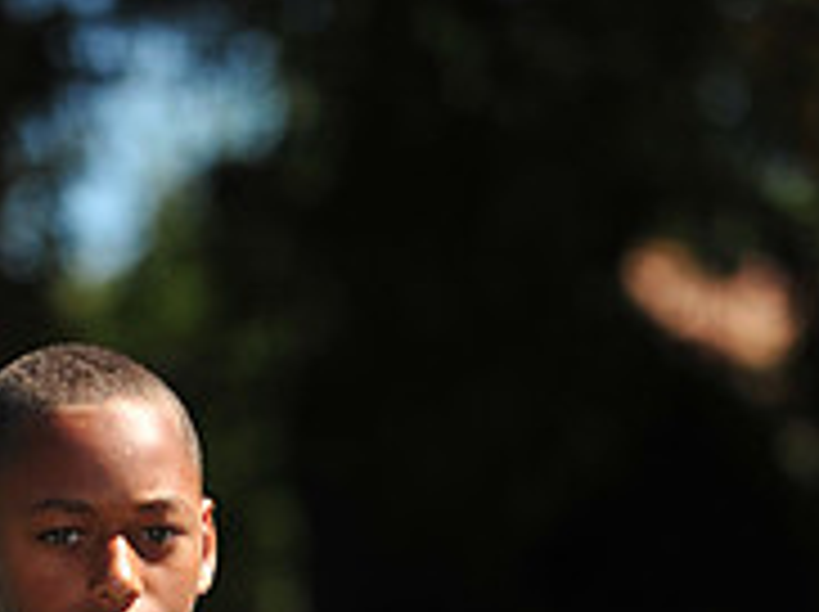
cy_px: 1228
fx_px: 12665
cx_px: 144
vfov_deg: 2.8
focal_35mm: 536
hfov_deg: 3.7
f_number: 4.5
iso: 400
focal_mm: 175
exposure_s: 1/3200
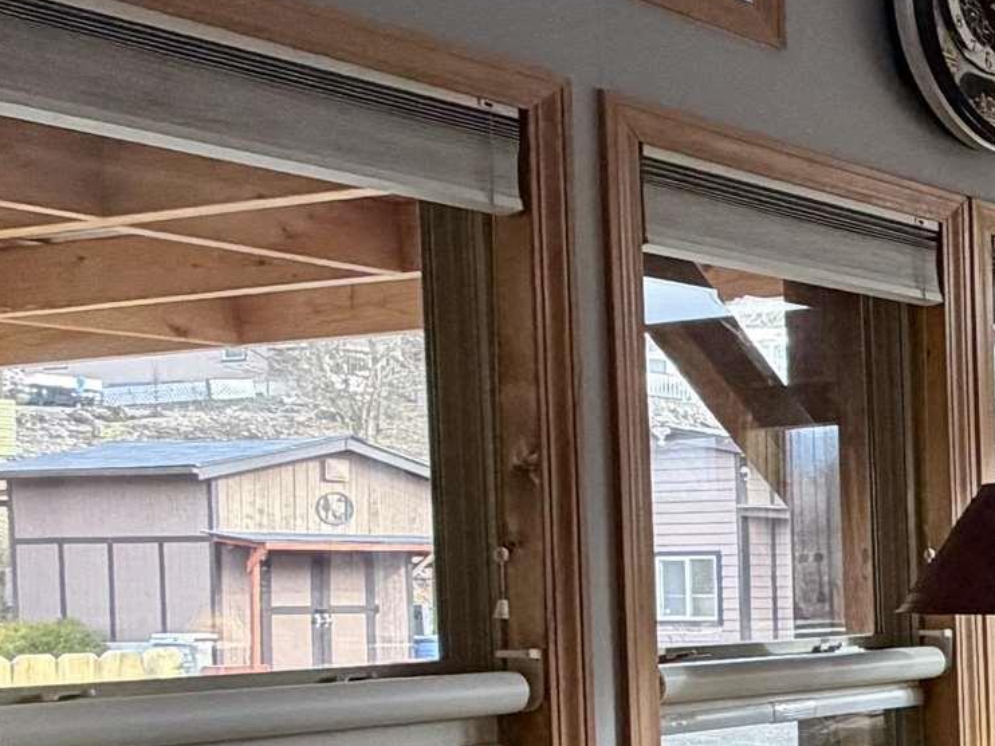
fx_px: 1667
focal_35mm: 58
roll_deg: +0.4
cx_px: 1797
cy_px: 609
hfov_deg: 21.5
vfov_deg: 24.8
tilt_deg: -1.3
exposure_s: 1/120
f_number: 2.2
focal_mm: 2.22
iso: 160
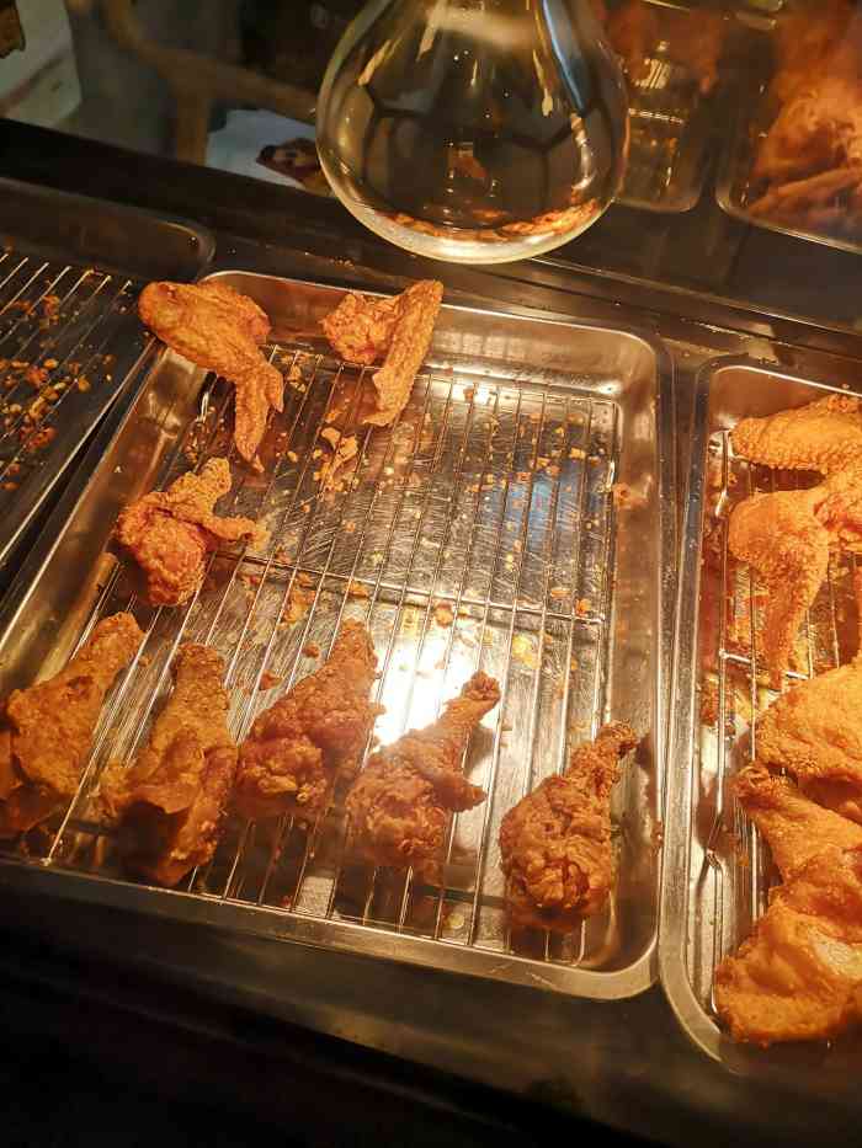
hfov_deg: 51.4
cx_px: 431
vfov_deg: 65.3
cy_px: 574
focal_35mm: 27
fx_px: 896
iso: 50
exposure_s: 1/233
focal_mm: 3.95
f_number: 1.8
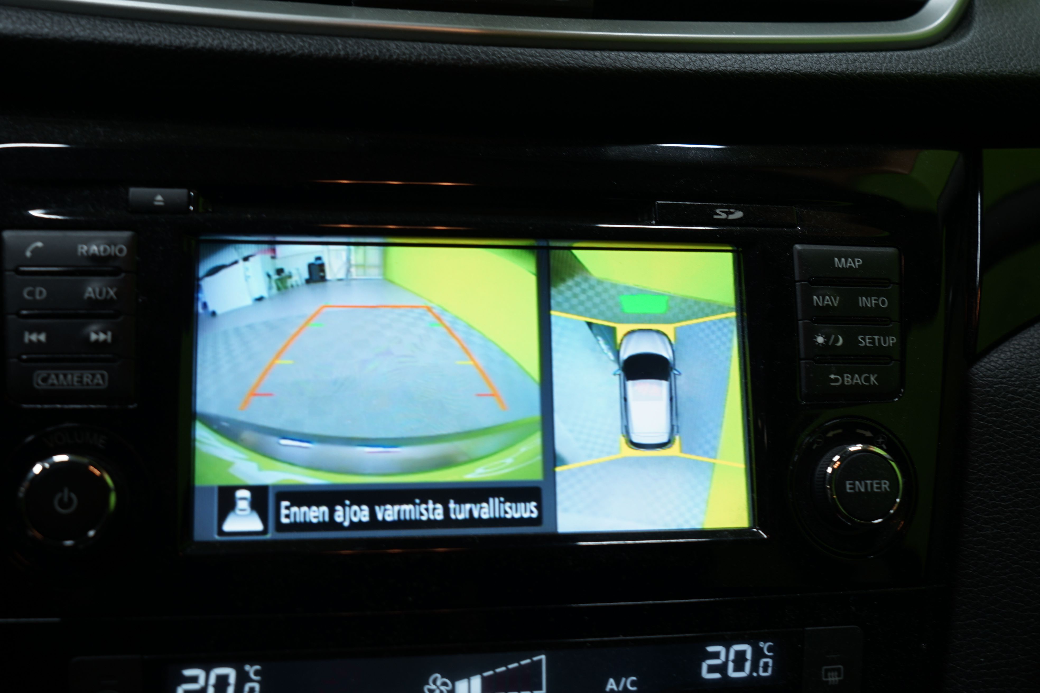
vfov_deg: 35.1
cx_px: 520
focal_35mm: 38
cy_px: 346
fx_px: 1098
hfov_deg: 50.7
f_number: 5
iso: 125
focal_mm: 38
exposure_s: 1/20
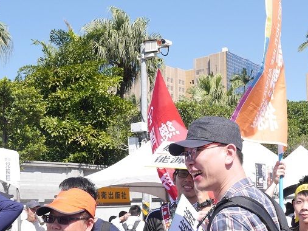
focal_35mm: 57
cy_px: 174
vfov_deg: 25.3
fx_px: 507
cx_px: 200
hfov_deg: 33.5
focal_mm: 17
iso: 200
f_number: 5.6
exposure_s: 1/400
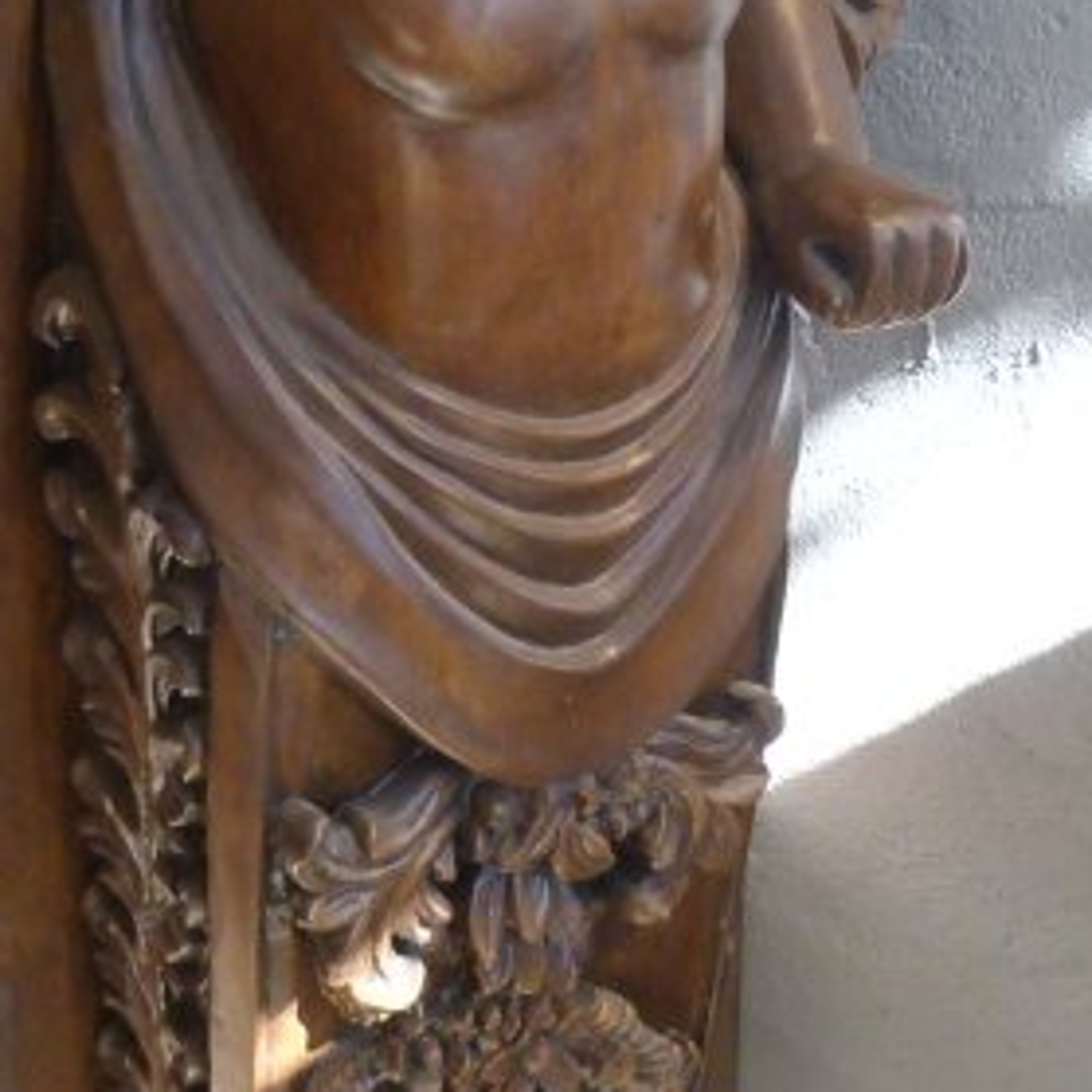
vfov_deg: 18.3
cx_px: 571
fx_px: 3391
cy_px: 509
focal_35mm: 95
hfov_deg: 18.3
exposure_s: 1/60
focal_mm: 4.5
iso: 100
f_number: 2.8
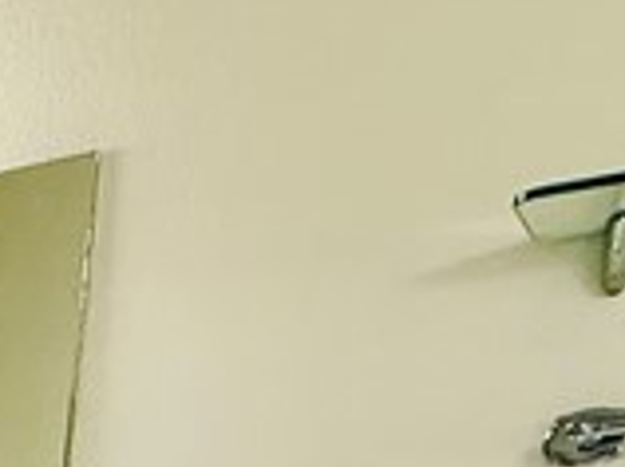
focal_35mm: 91
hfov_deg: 16.9
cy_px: 1306
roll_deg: +0.8
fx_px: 1641
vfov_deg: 11.4
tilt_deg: -18.2
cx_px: -566
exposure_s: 1/120
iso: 160
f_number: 2.2
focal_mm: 2.22
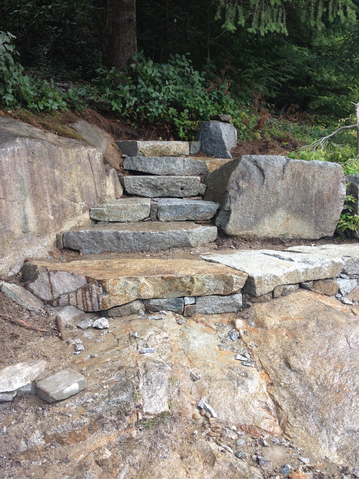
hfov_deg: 40.7
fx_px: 484
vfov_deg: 52.6
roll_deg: +0.7
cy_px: 240
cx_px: 180
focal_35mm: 35
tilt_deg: -8.3
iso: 50
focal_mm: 4.28
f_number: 2.4
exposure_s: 1/287
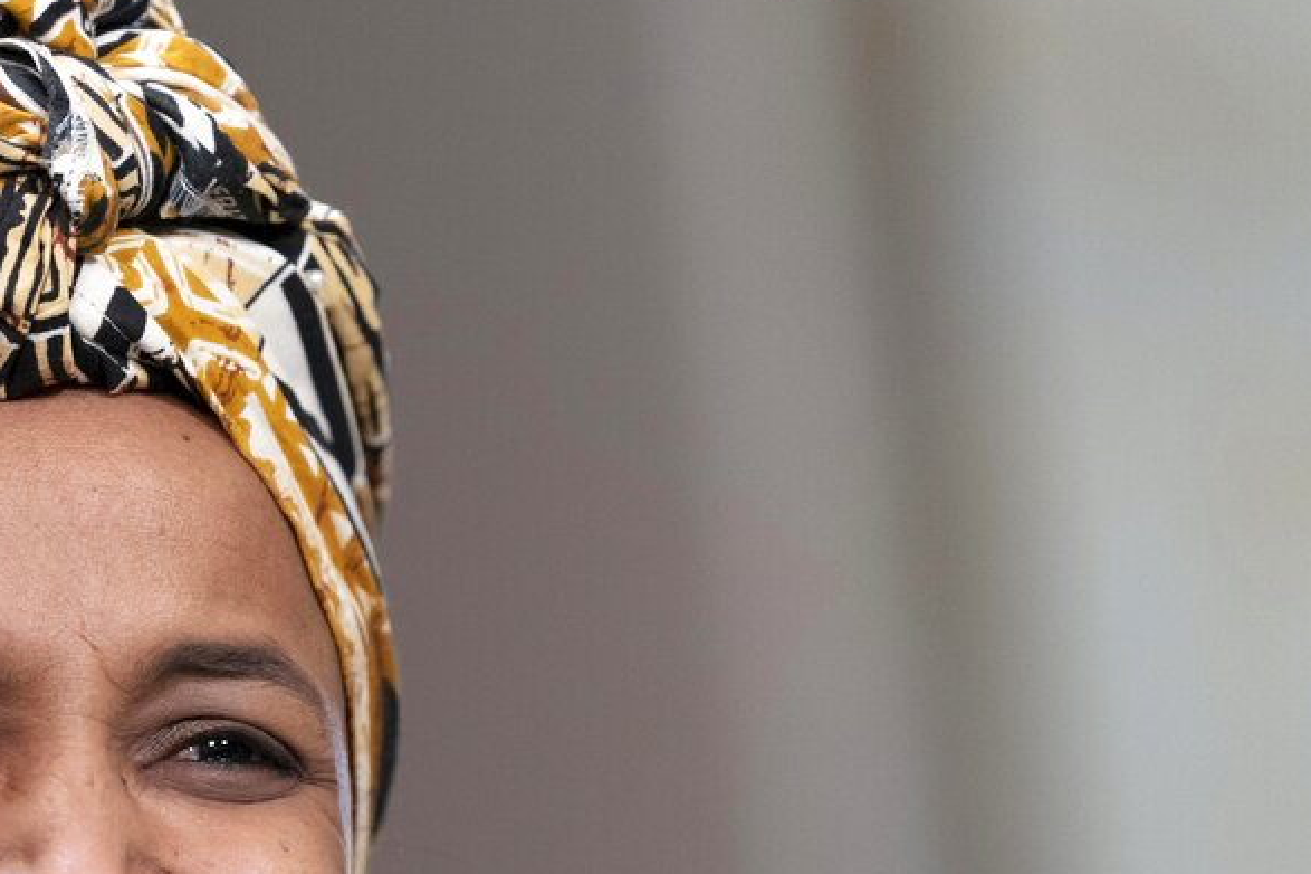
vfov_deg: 3.9
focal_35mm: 349
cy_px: 730
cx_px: 228
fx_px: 12705
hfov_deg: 5.9
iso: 3200
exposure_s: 1/320
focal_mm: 200
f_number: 3.2
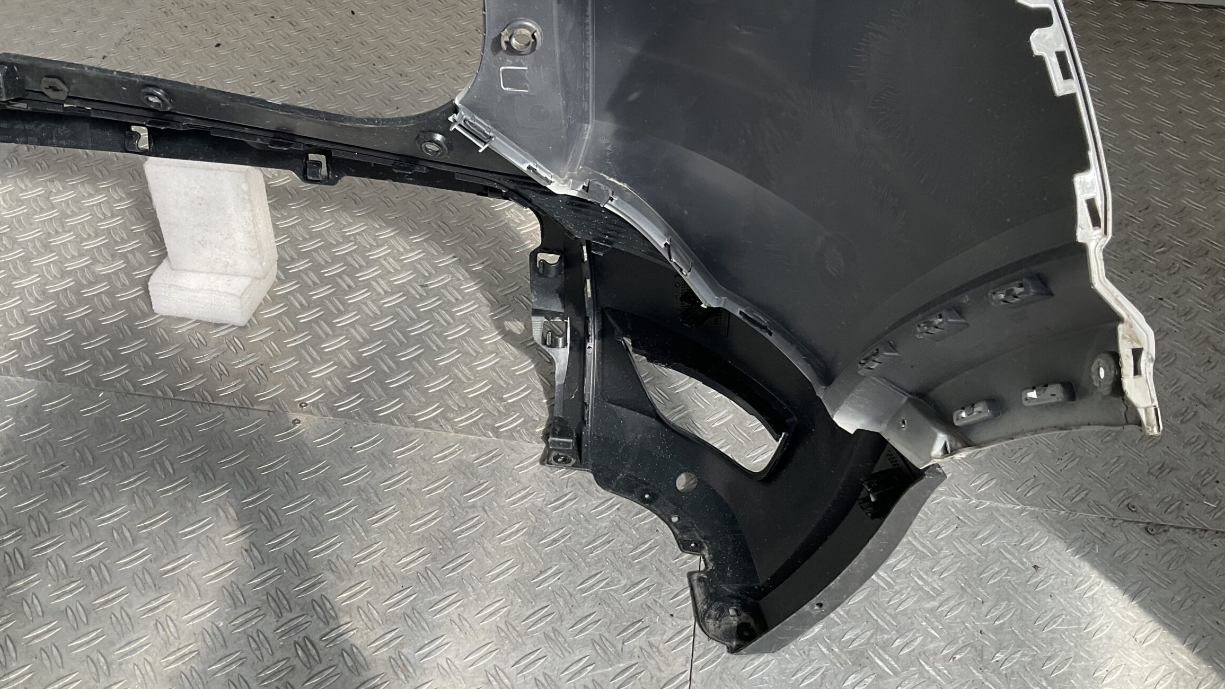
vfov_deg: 33.6
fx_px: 1137
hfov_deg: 56.6
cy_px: 268
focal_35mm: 35
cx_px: 571
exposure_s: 1/342
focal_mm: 3
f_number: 1.8
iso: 16
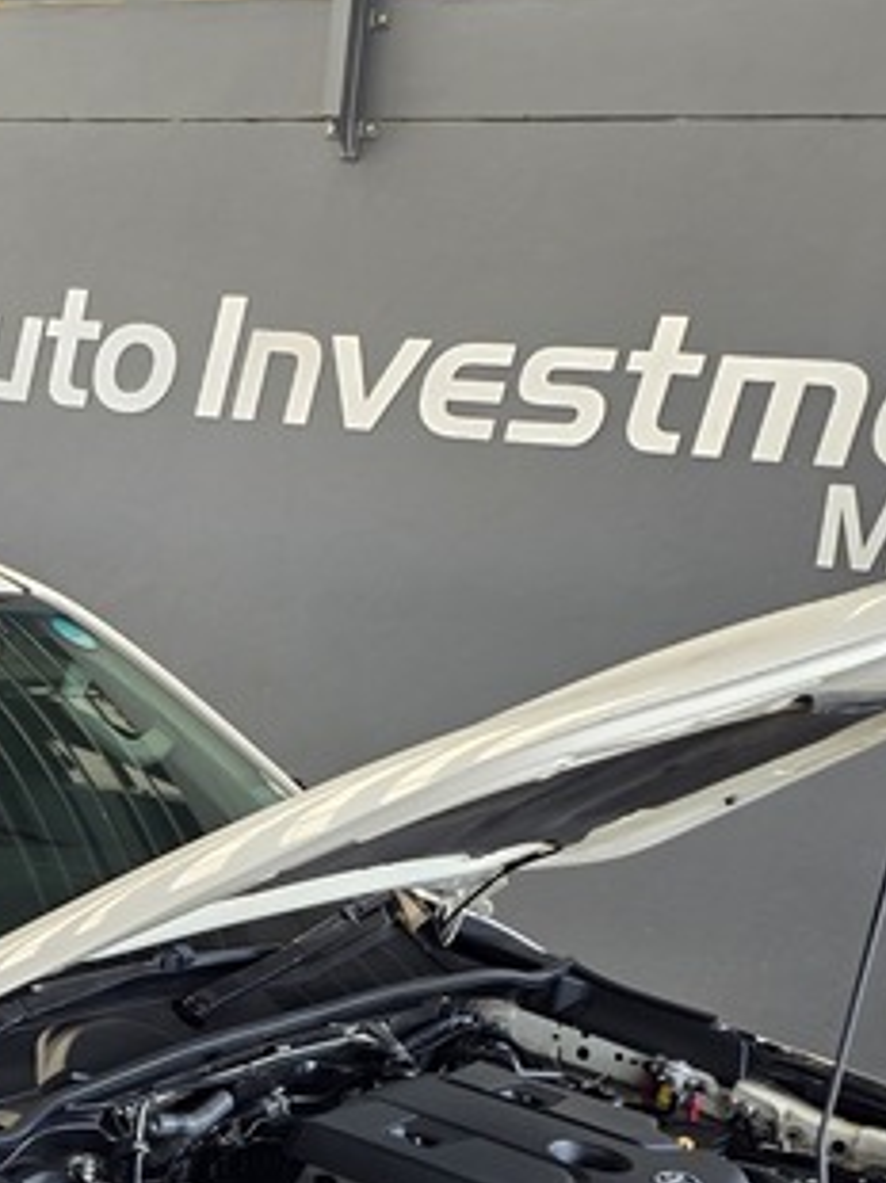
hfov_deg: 18.7
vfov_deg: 24.6
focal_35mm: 76
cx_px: -57
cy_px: 1145
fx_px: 2597
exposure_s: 1/51.6
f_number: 1.7
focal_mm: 6.25
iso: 16
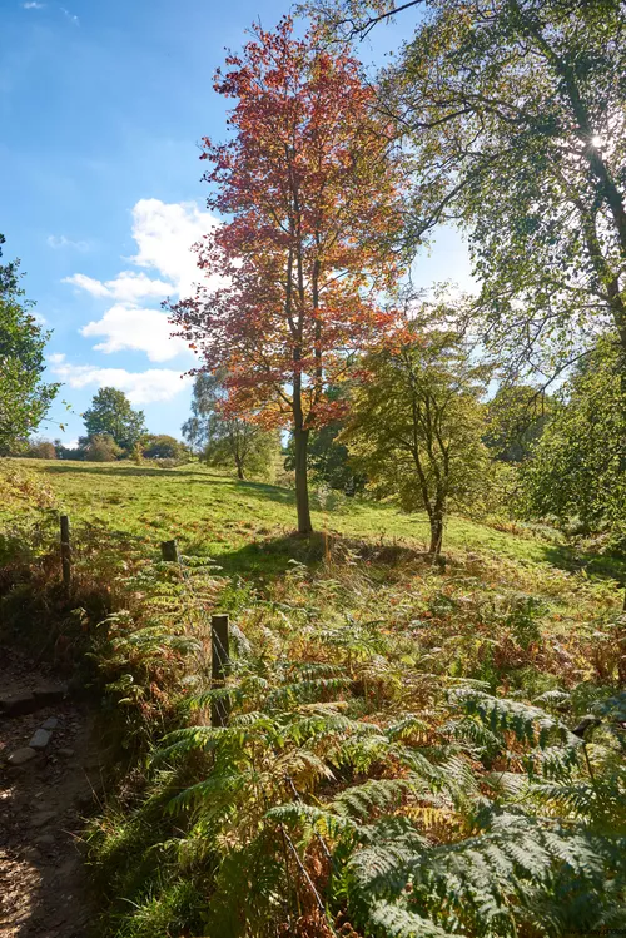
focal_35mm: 24
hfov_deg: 53.2
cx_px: 313
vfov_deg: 73.7
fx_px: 625
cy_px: 469
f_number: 9
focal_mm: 24
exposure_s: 1/640
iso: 400
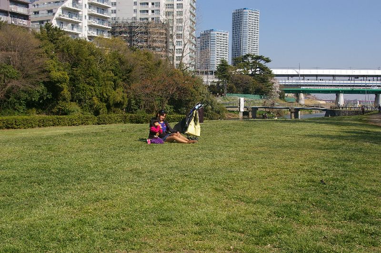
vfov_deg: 31.8
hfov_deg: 46.5
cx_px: 190
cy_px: 126
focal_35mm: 42
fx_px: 444
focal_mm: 28
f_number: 8
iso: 200
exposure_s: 1/350
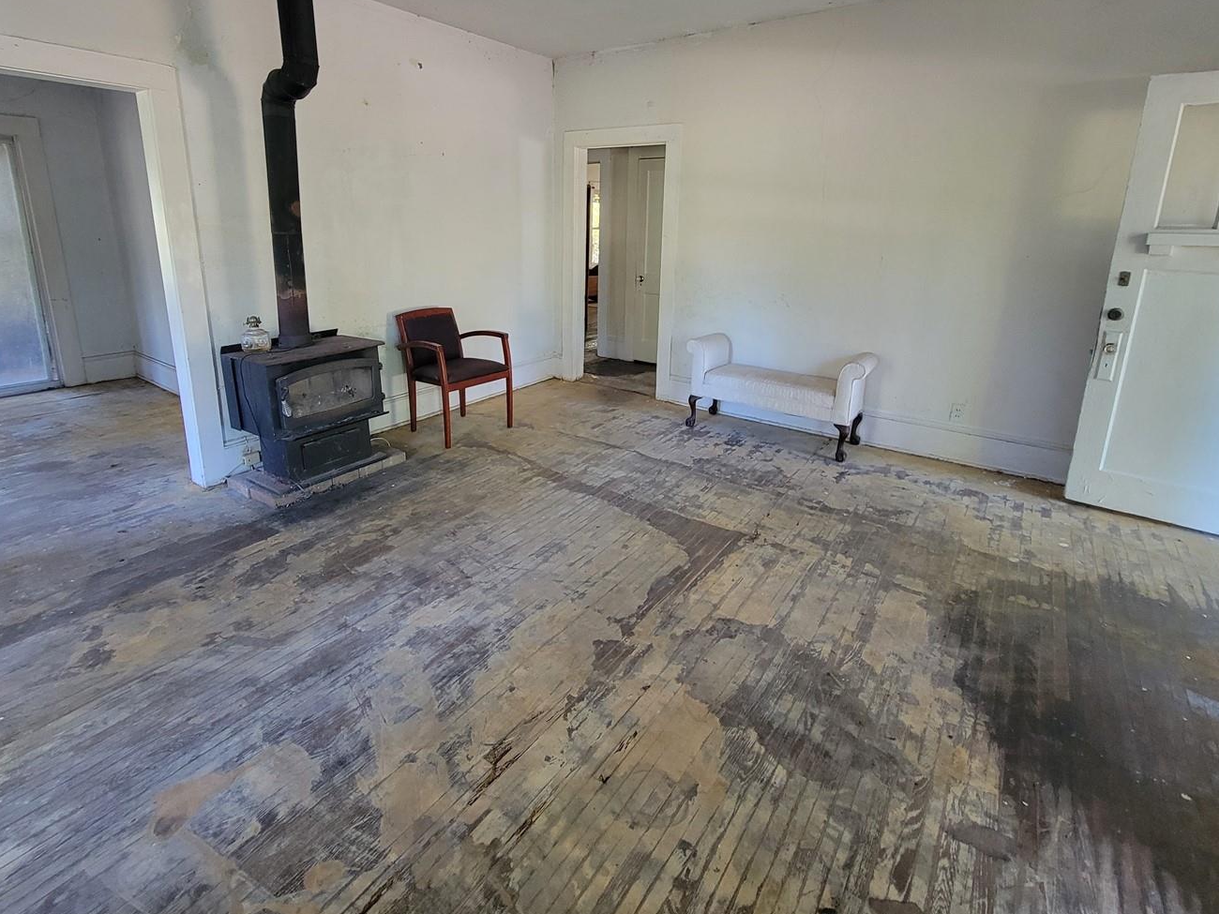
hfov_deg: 94.4
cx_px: 581
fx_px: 563
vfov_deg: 77.4
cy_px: 373
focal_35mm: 16
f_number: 2.2
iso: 320
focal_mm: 2.2
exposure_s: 1/30
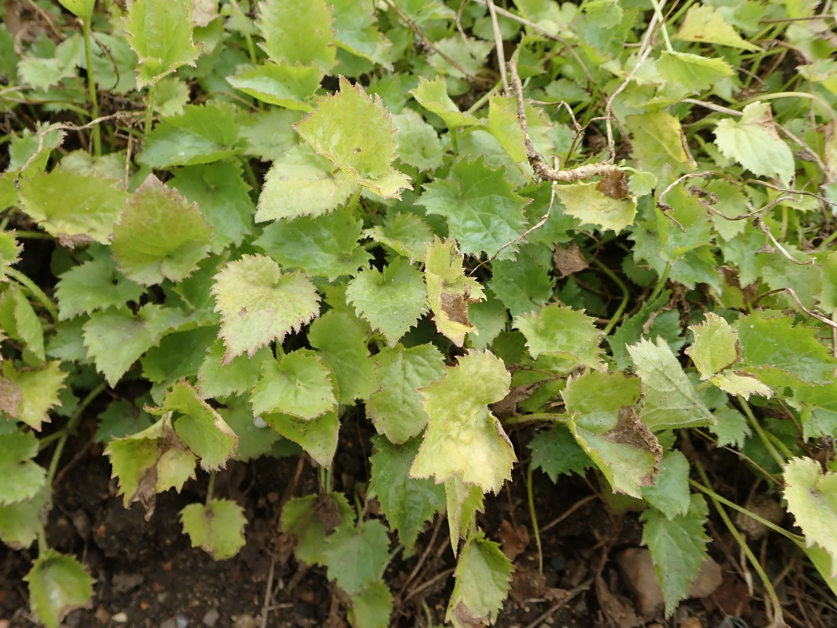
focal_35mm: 30
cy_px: 314
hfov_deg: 60.0
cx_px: 418
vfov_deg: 46.8
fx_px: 725
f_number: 3.2
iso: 100
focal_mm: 5.5
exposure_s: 1/250
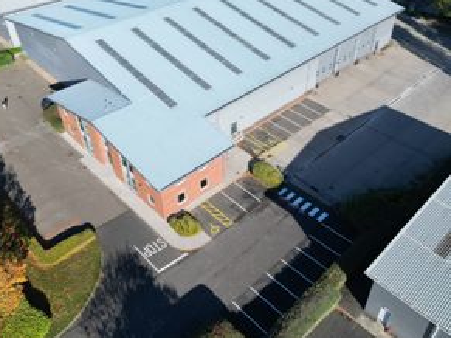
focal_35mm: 33
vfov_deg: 42.8
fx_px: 430
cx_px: 242
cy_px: 143
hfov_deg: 55.3
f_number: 1.7
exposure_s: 1/2500
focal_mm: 6.72
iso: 140
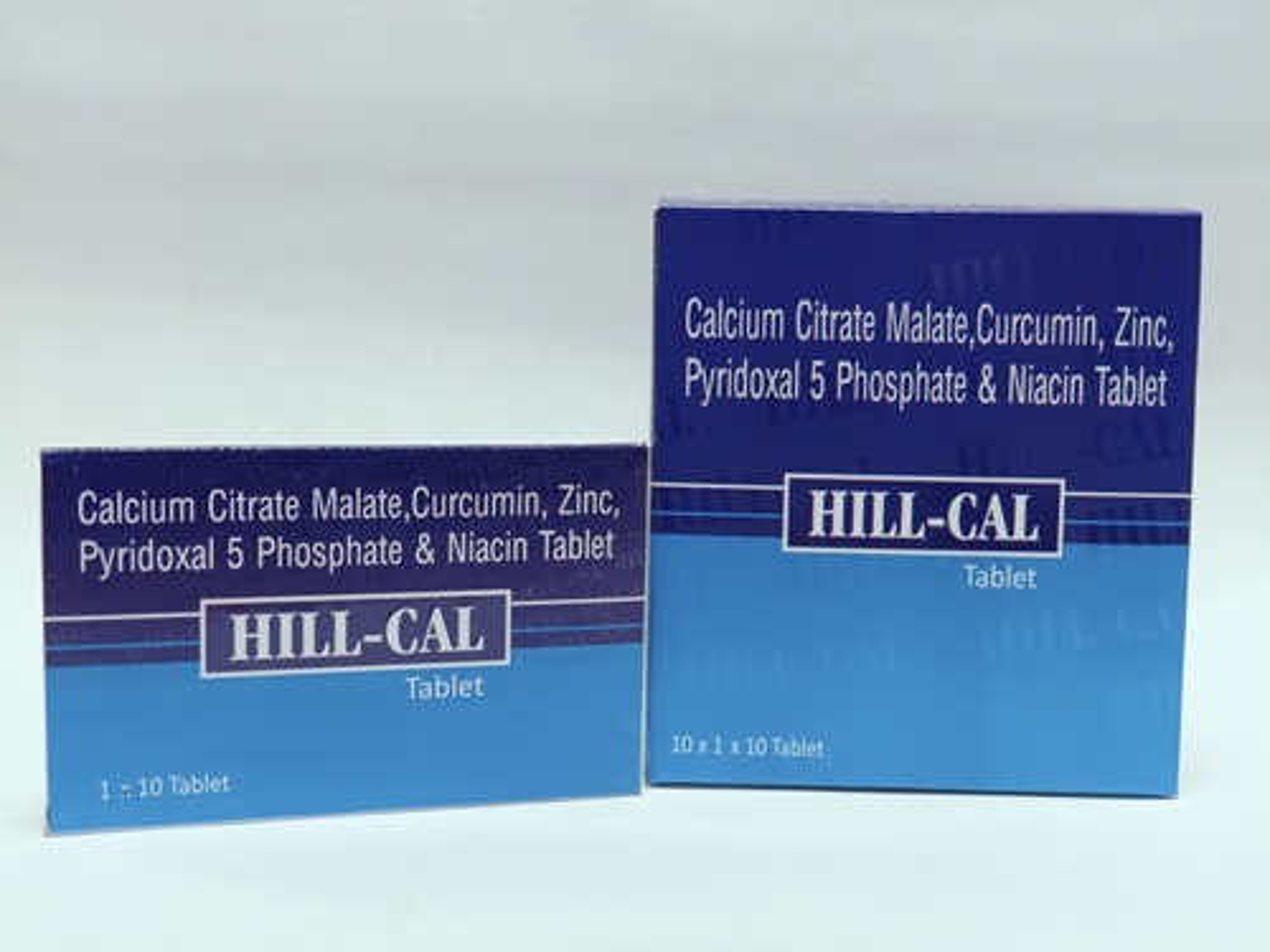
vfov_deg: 30.9
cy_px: 476
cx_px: 635
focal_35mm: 47
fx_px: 1724
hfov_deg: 40.4
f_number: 2
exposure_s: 1/50
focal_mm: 7.08
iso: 728
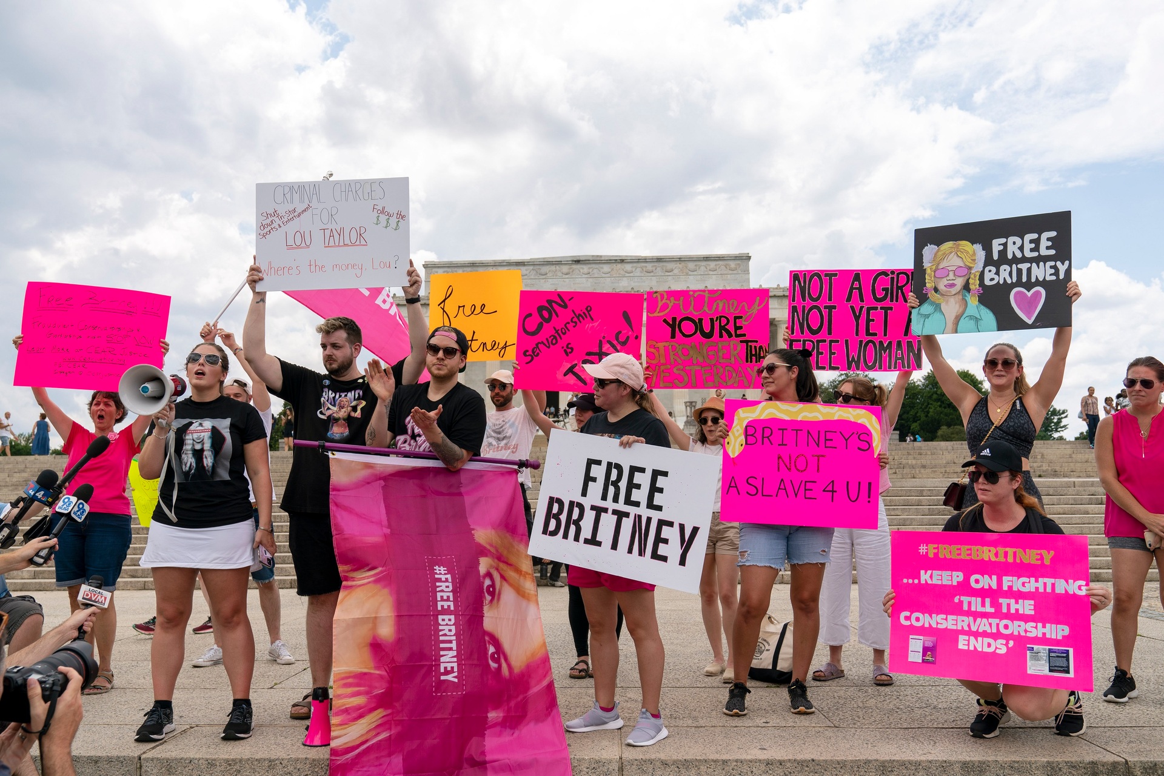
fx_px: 938
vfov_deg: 45.0
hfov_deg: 63.7
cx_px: 582
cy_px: 388
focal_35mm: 29
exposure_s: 1/400
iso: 80
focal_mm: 29
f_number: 5.6
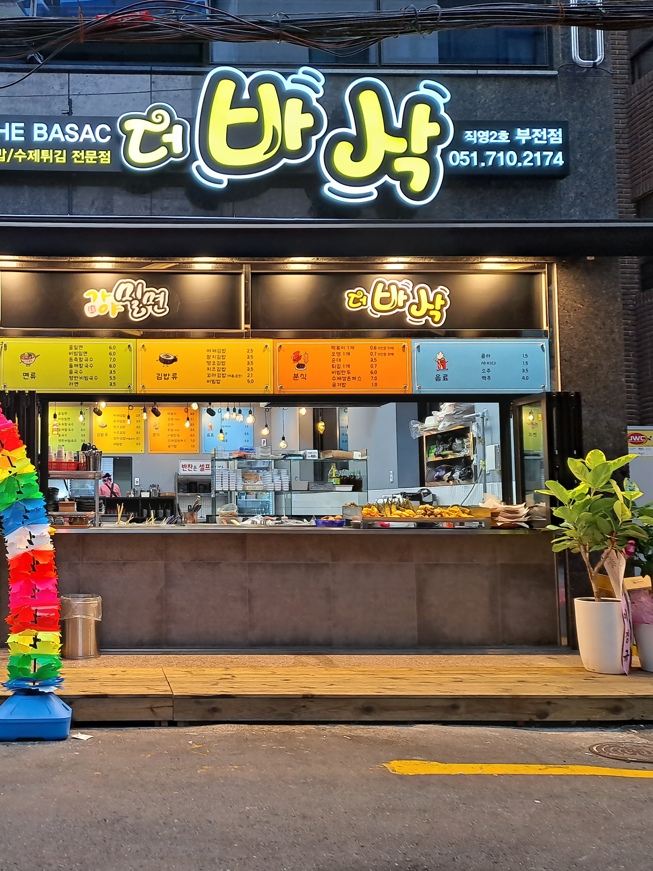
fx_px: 830
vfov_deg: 55.4
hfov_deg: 40.9
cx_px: 120
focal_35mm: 33
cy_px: 433
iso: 40
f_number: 1.8
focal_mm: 5.23
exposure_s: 1/60
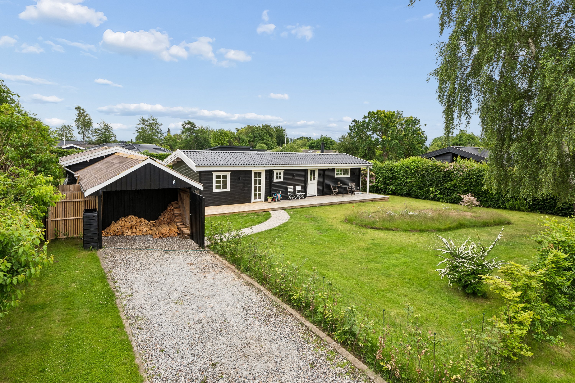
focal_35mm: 20
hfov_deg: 84.0
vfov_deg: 61.9
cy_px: 192
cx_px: 288
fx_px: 319
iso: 180
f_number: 13
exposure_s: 1/125
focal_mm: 20
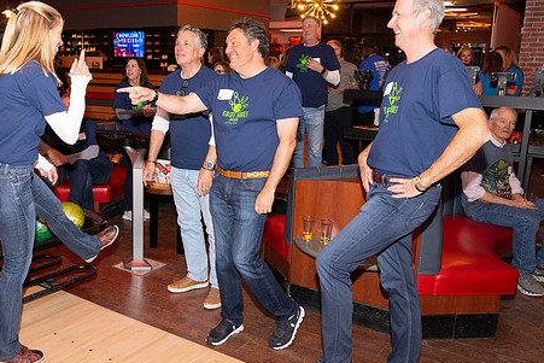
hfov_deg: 52.5
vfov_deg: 36.9
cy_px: 167
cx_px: 199
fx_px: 544
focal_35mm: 36
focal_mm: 28
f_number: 5.6
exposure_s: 1/100
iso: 2000
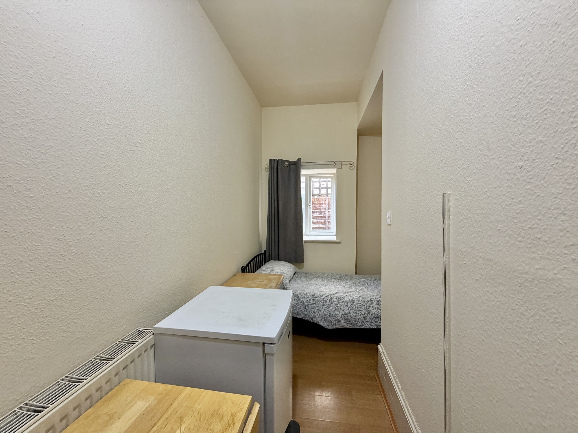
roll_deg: +0.4
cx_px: 289
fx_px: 234
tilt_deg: -1.9
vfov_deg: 85.7
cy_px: 216
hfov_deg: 102.1
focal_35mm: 14
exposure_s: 1/50
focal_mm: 2.22
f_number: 2.2
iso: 320
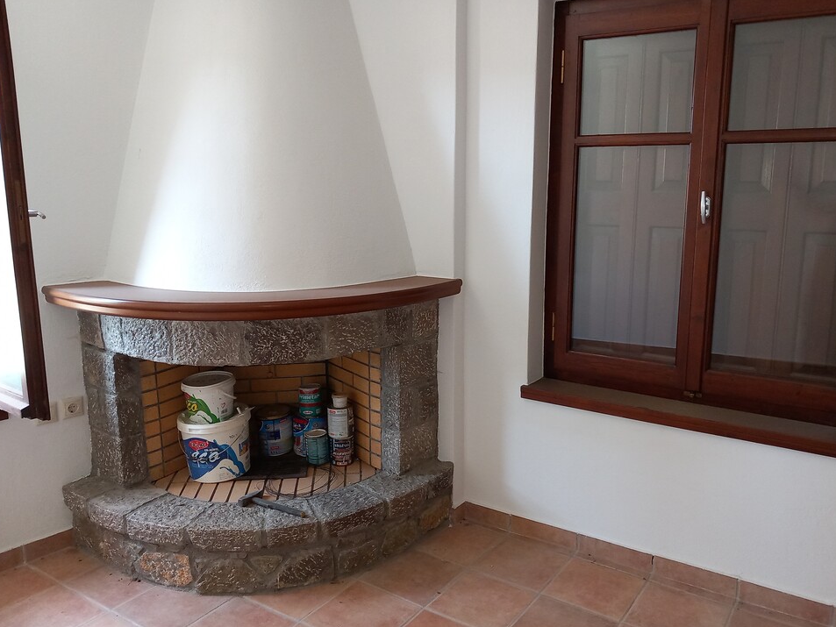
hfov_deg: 61.6
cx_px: 441
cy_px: 306
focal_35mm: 29
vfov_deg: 48.2
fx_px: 700
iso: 250
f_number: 1.8
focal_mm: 4
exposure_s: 1/50
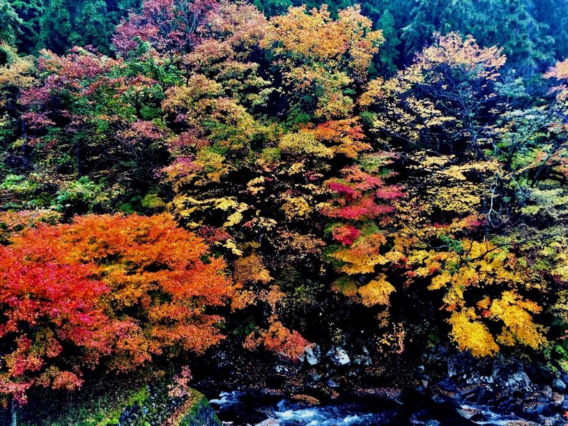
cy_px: 213
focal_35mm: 29
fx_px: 476
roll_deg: -1.4
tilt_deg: -4.5
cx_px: 284
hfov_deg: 61.7
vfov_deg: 48.2
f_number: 2.2
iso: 40
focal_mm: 4.15
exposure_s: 1/60
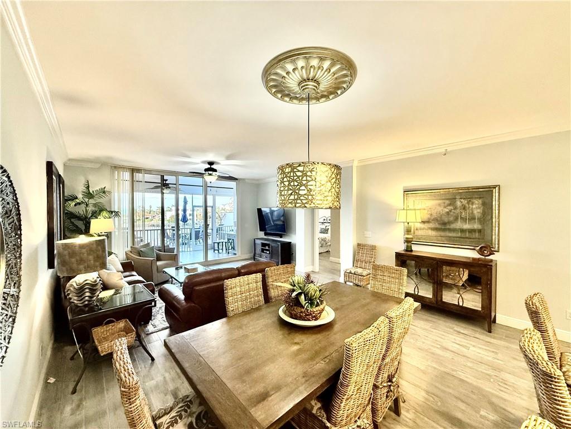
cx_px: 286
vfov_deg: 85.7
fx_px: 231
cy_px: 214
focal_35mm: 14
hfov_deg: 102.1
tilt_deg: +0.5
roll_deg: +0.6
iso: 250
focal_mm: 2.22
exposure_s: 1/120
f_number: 2.2
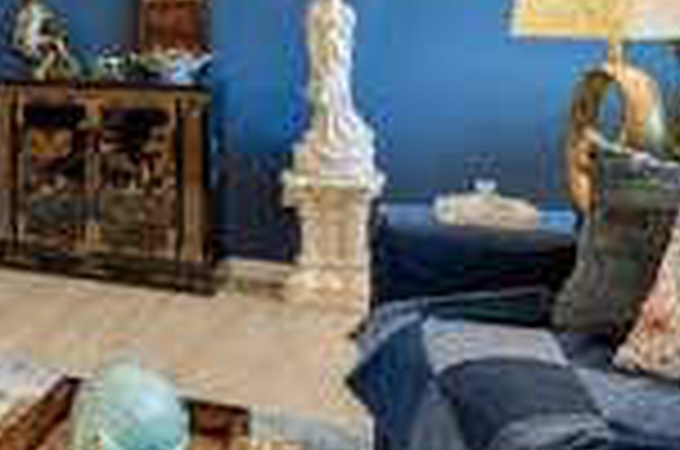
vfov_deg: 25.5
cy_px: 43
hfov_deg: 31.1
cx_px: -185
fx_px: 961
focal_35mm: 51
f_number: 11
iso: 400
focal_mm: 16
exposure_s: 1/15
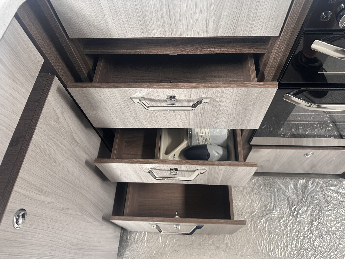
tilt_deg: -59.7
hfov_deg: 71.6
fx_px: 239
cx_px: 172
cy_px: 130
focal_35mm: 24
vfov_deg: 56.8
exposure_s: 1/60
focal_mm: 6.86
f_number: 1.78
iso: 250
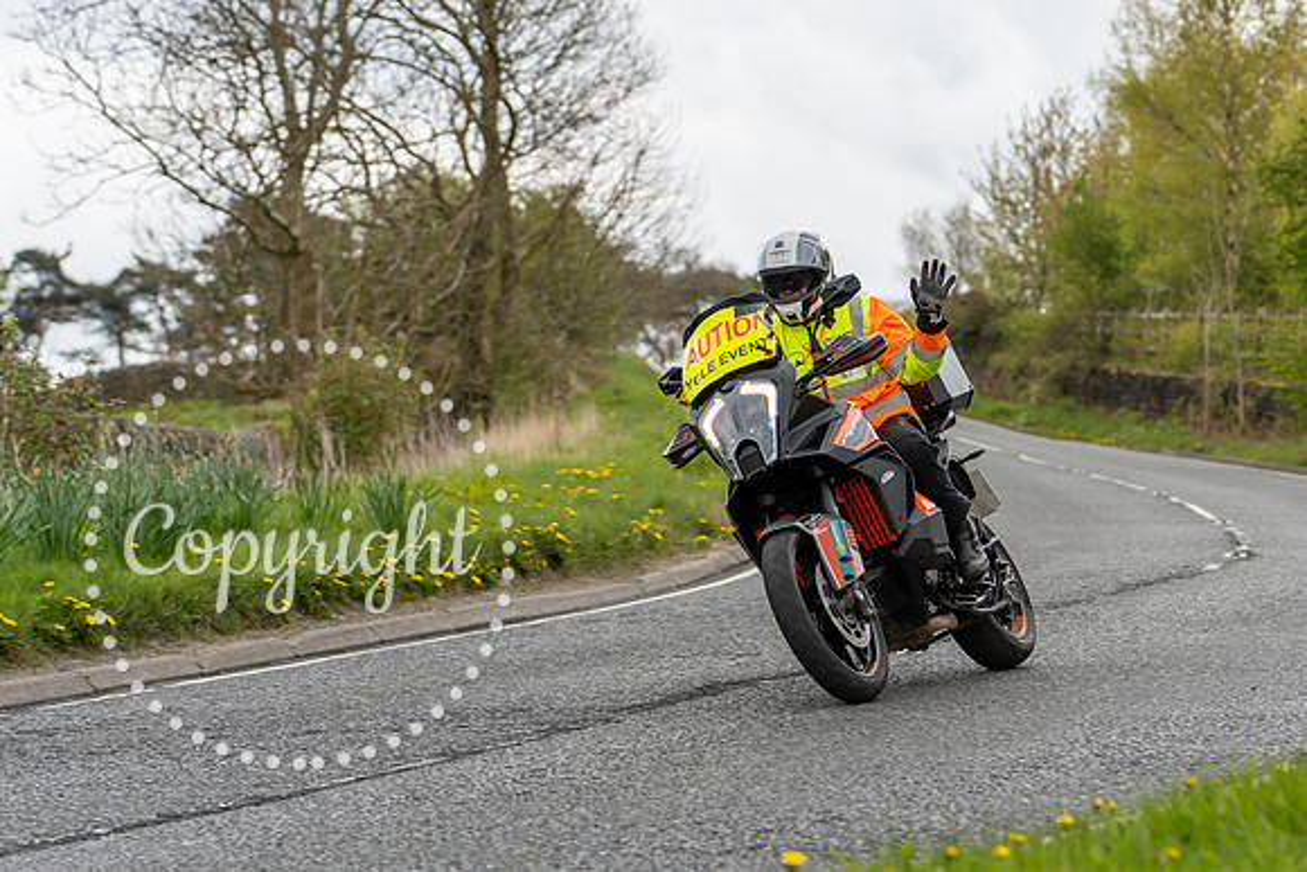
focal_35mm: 115
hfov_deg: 17.7
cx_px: 837
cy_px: 313
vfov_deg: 11.9
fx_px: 4188
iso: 200
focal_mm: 90
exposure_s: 1/640
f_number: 3.5
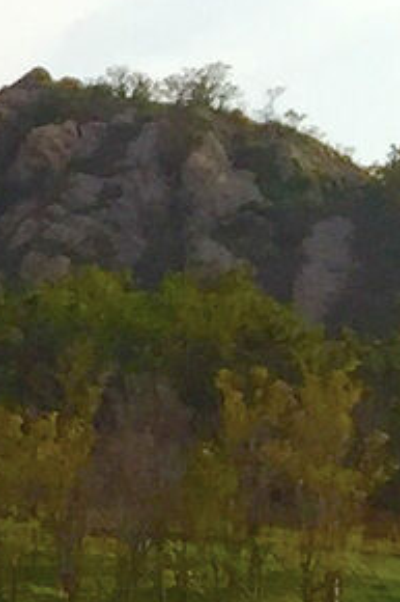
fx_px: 4171
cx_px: -1903
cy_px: 612
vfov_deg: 8.2
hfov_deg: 4.4
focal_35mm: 250
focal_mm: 4.15
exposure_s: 1/2198
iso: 32
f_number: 2.2
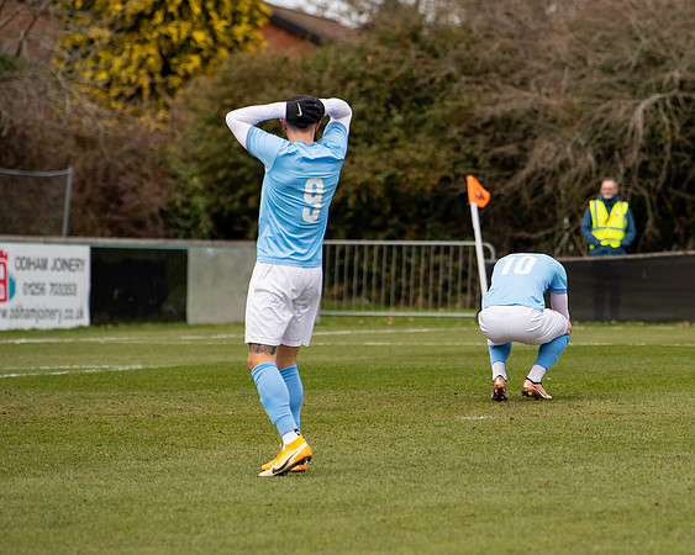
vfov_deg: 4.8
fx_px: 6588
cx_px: 526
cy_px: 266
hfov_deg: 6.0
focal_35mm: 320
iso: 500
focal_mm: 190
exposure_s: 1/1600
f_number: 4
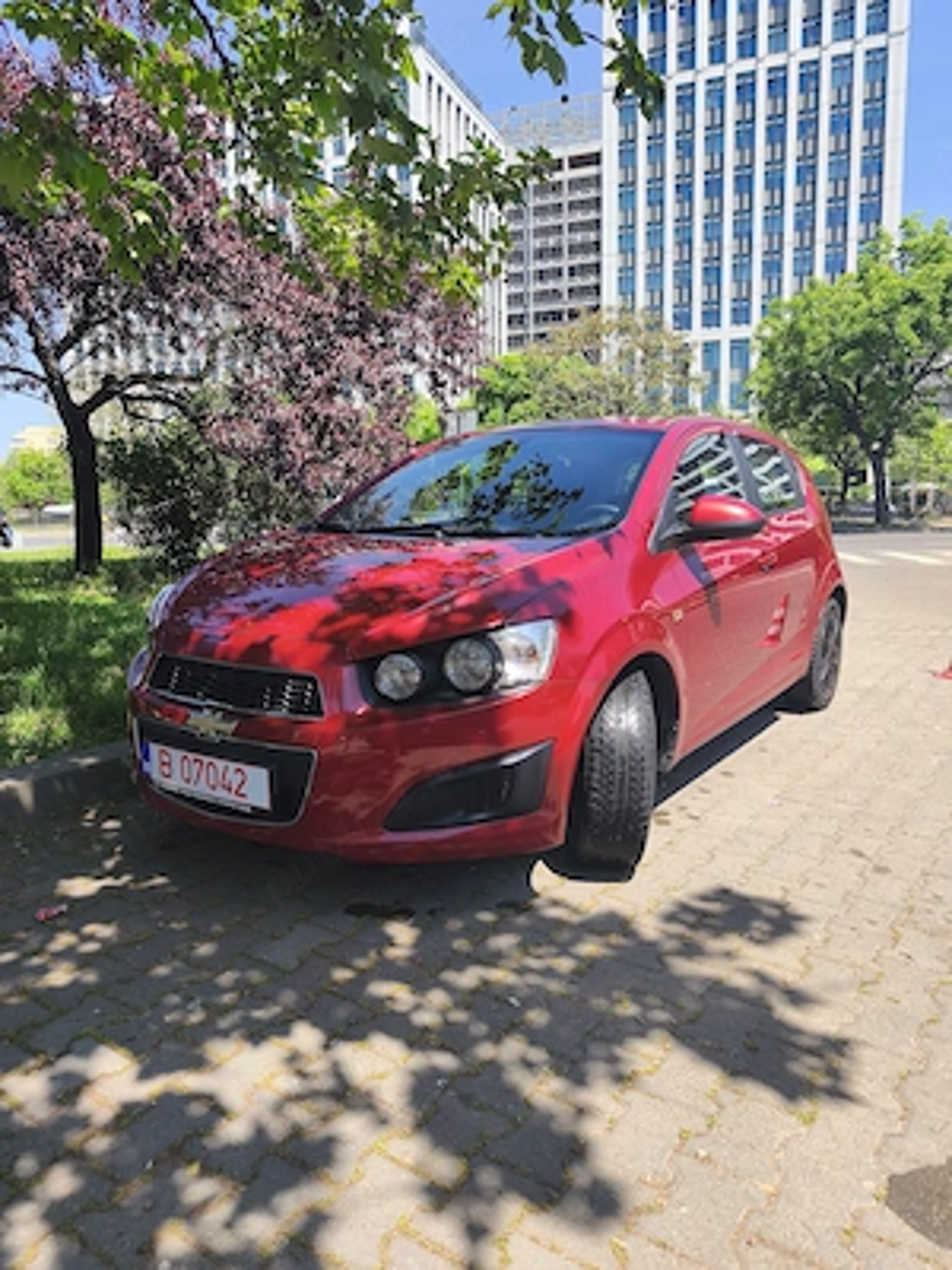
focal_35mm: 23
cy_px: 635
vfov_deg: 73.9
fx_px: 843
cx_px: 476
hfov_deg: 58.9
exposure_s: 1/556
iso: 50
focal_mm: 6.18
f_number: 1.65
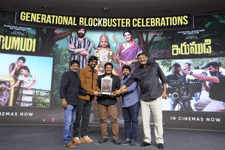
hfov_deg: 55.8
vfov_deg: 38.9
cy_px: 75
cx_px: 112
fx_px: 212
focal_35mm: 34
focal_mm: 34
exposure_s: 1/160
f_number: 3.5
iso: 1600
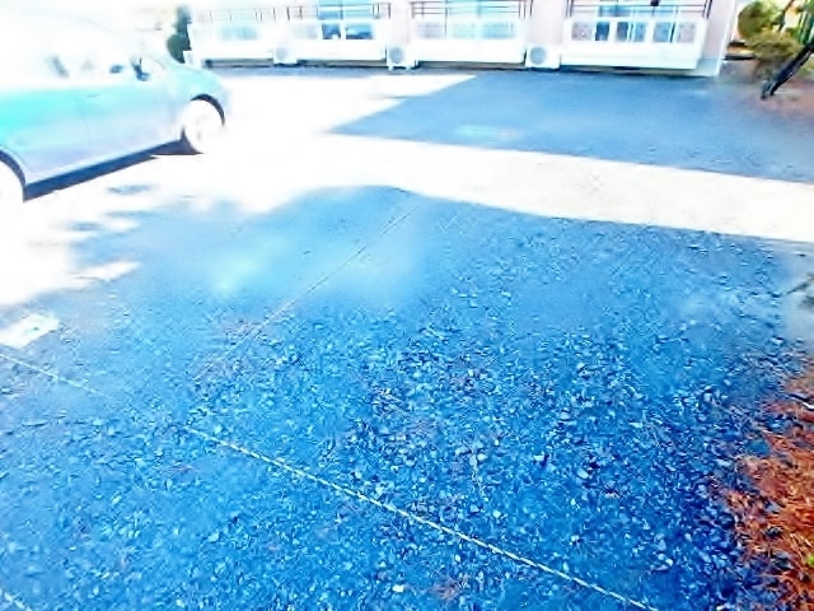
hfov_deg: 79.0
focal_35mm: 21
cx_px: 407
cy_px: 306
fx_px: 494
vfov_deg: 63.4
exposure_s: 1/60
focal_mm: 3.7
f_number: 3.5
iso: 200
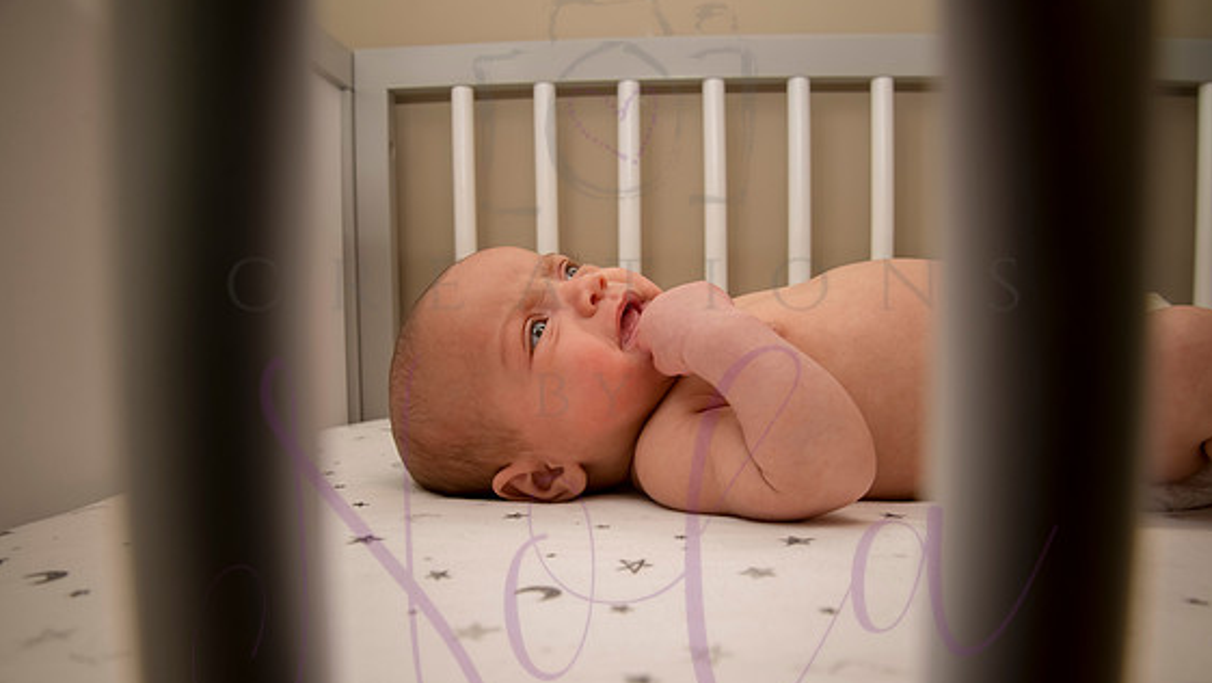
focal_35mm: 26
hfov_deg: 71.9
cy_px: 390
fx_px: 836
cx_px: 624
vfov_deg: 44.3
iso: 800
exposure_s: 1/200
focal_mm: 24
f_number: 8
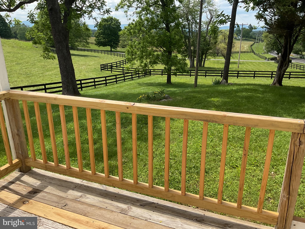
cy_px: 114
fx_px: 256
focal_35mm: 29
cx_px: 152
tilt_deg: -17.6
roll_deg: +0.0
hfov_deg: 61.7
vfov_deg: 48.2
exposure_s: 1/1279
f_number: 1.8
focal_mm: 3
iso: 16
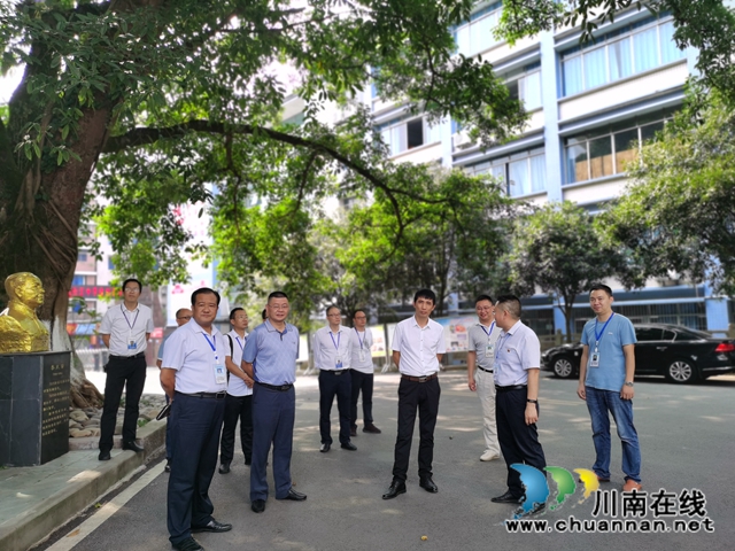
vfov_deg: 51.4
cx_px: 368
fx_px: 573
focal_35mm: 27
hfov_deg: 65.3
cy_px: 276
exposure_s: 1/384
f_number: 1.8
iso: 50
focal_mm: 5.58
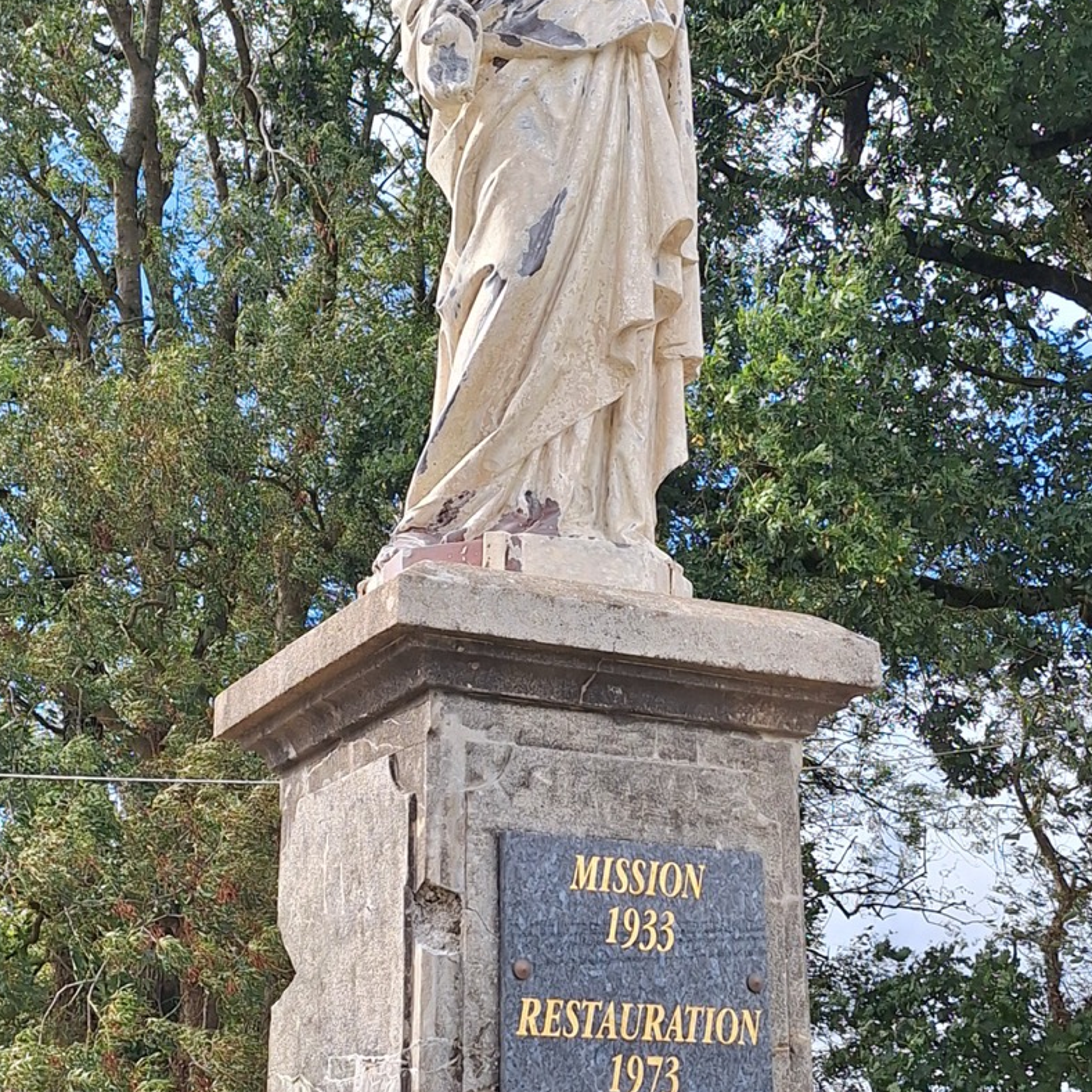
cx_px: 522
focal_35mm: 33
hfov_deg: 49.7
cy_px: 469
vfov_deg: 49.6
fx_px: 1178
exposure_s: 1/1616
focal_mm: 5.5
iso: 40
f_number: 1.8
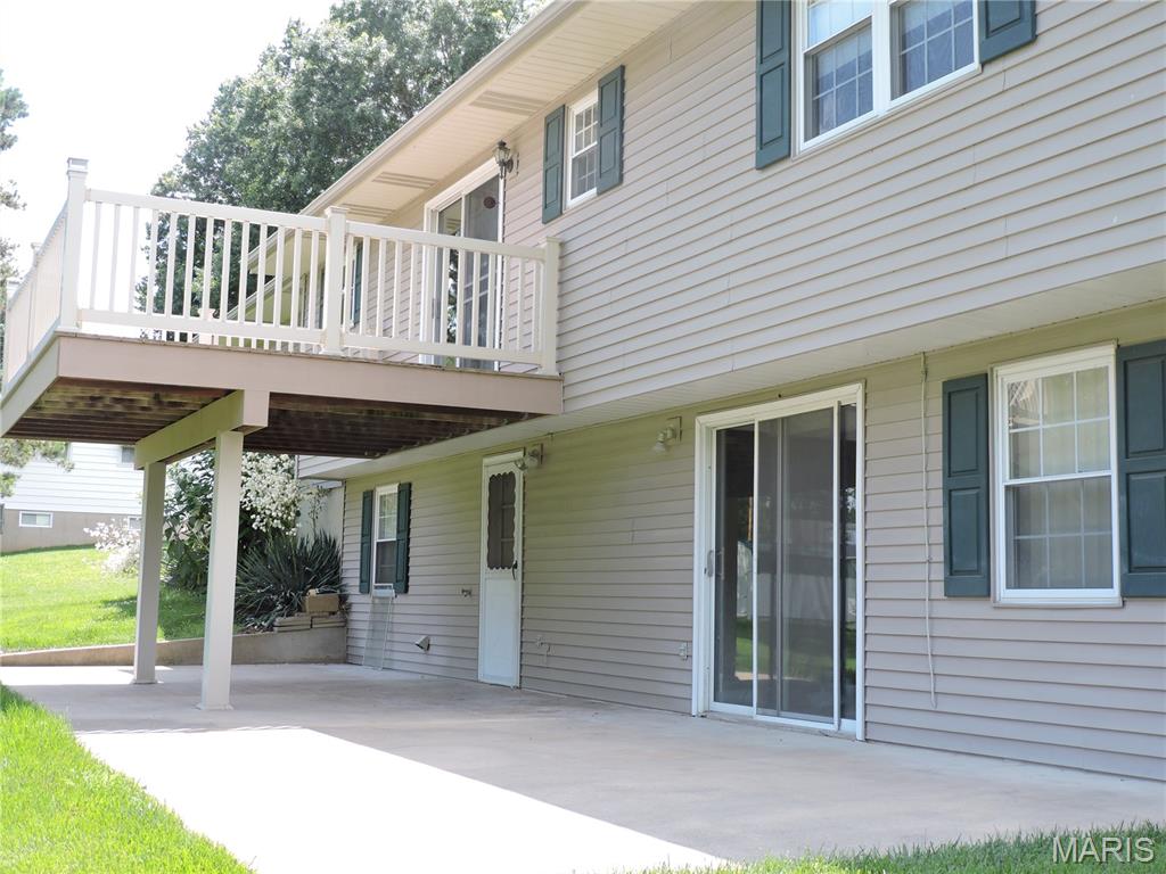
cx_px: 583
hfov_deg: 43.9
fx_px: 1448
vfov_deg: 33.6
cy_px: 437
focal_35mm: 43
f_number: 3.4
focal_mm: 7.7
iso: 100
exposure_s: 1/200
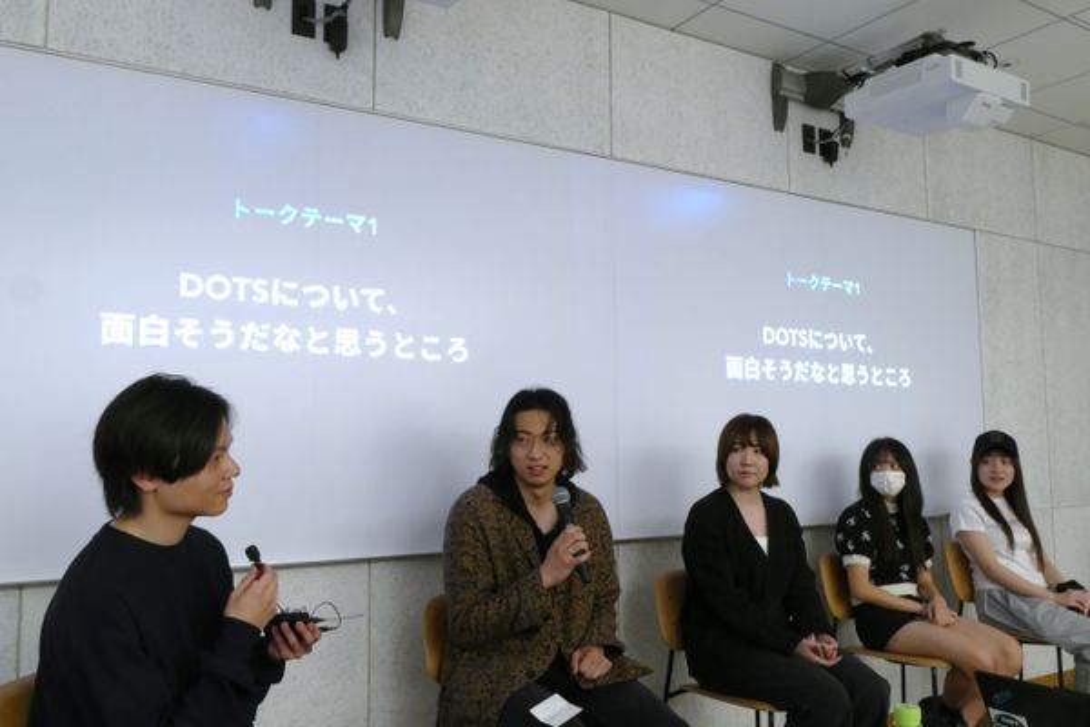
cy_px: 364
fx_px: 908
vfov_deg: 43.6
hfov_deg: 61.9
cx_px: 545
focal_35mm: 30
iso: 800
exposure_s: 1/15
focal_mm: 10.85
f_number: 8
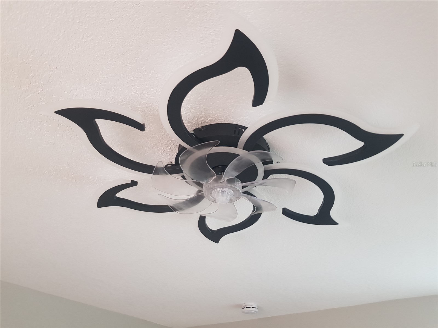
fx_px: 329
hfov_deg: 67.3
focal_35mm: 26
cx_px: 219
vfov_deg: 53.1
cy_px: 164
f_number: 1.7
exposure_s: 1/11
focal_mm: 4.3
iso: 200
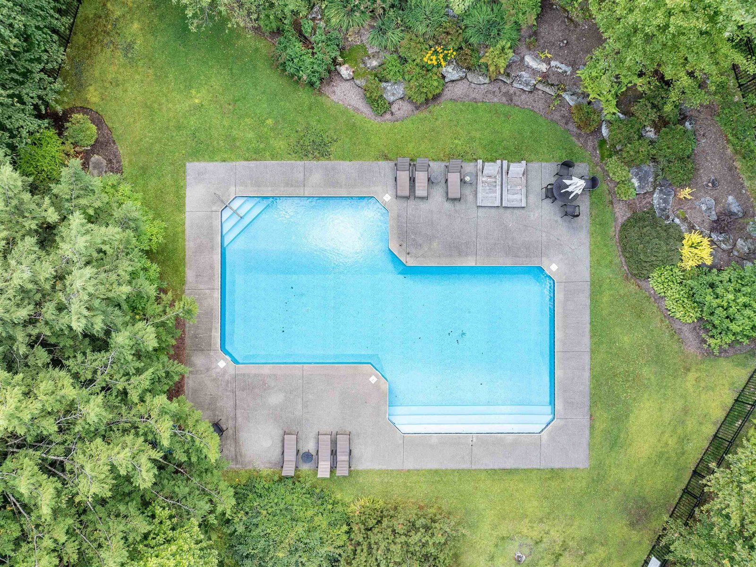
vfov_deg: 56.8
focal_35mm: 24
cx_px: 378
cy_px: 284
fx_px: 524
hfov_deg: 71.6
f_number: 2.8
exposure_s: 1/200
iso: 140
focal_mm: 12.29
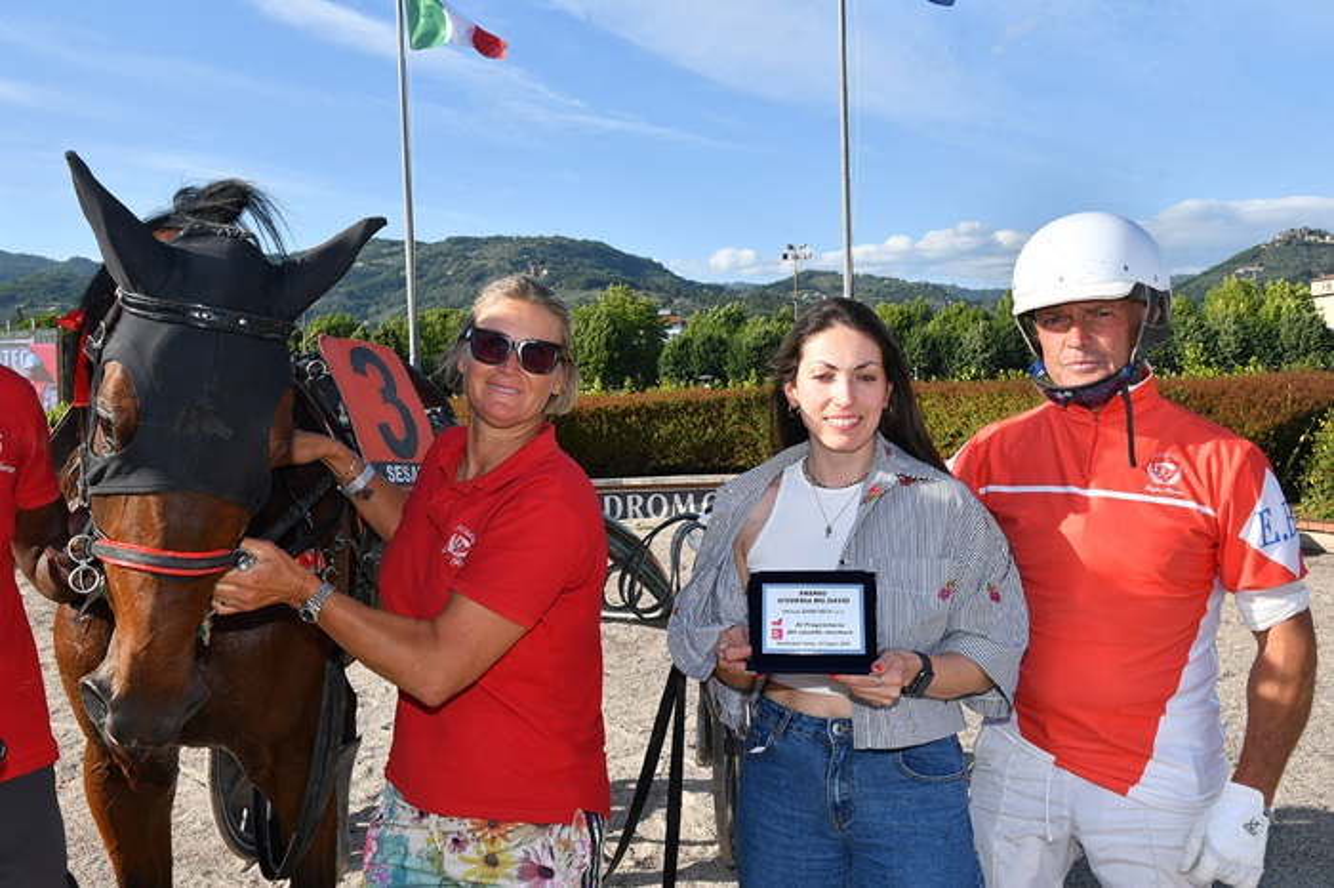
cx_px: 667
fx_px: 1222
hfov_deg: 57.2
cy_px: 444
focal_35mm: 33
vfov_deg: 39.9
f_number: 9
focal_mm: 22
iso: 100
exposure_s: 1/250
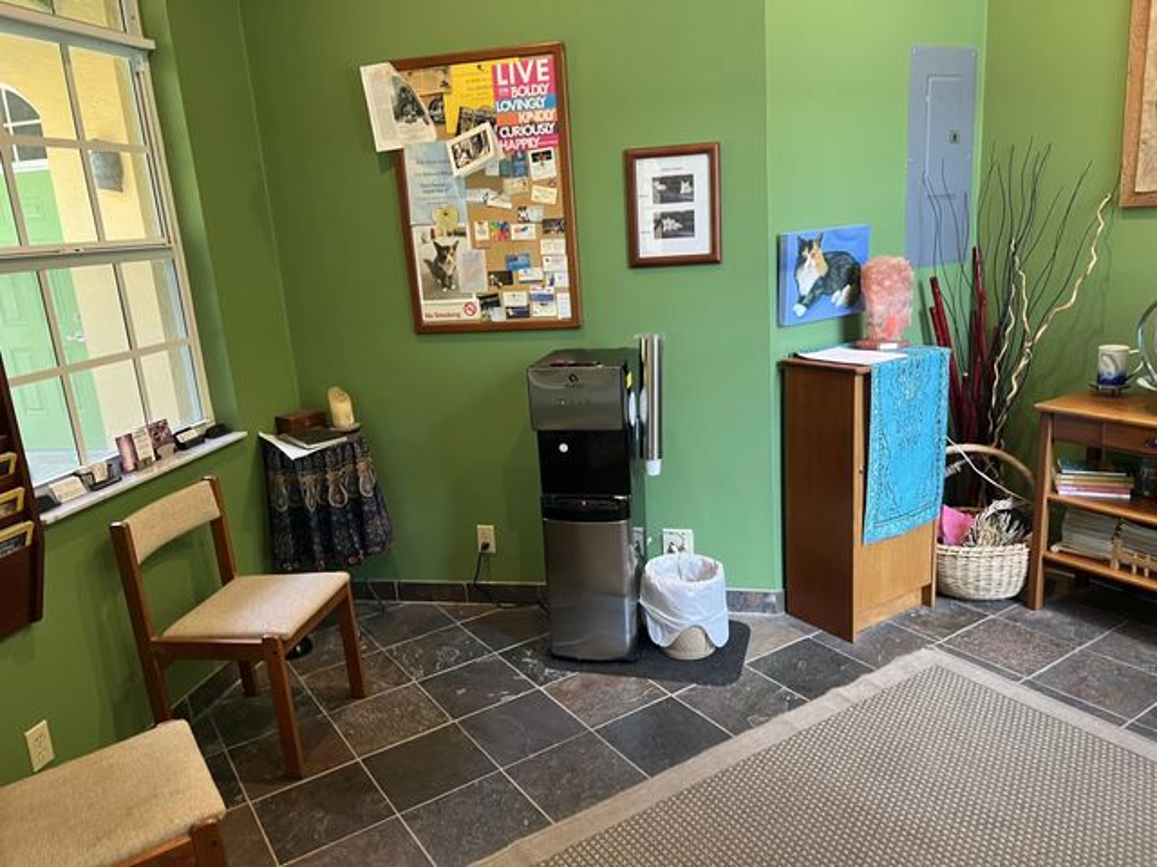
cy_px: 434
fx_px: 869
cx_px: 578
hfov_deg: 67.3
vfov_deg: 53.1
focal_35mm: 26
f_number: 1.5
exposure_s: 1/60
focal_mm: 5.7
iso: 125
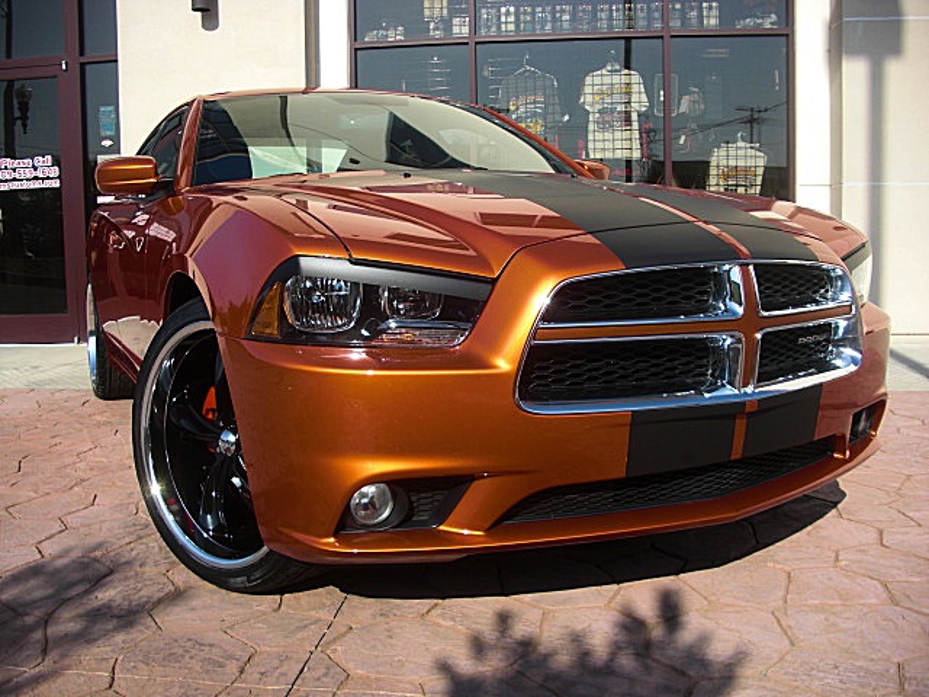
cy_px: 348
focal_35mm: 36
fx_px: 966
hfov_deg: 51.4
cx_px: 464
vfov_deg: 39.7
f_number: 2.8
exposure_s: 1/800
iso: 50
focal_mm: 6.3
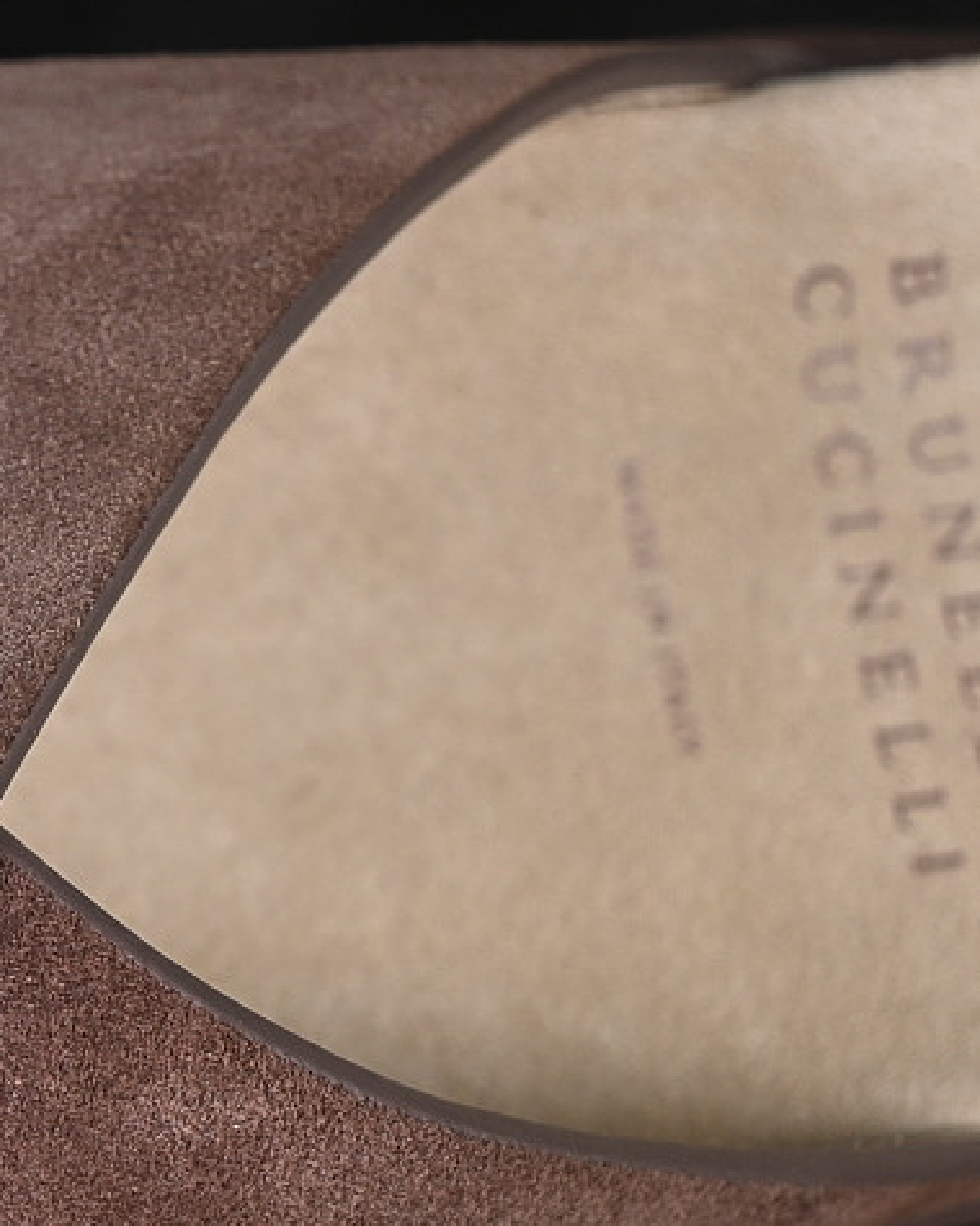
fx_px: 5801
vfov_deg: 12.0
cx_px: -64
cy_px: 805
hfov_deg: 9.6
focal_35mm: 160
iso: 160
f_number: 6.3
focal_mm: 50
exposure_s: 1/60
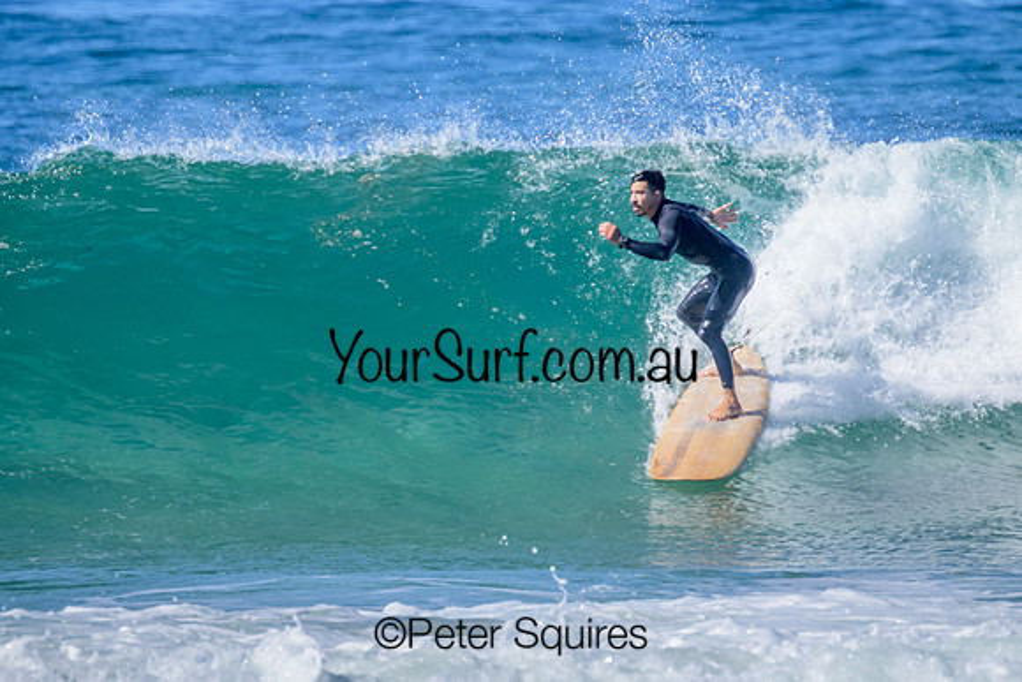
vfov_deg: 1.3
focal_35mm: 1090
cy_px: 309
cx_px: 534
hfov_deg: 1.9
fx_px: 30951
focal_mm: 800
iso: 1250
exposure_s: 1/2000
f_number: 11
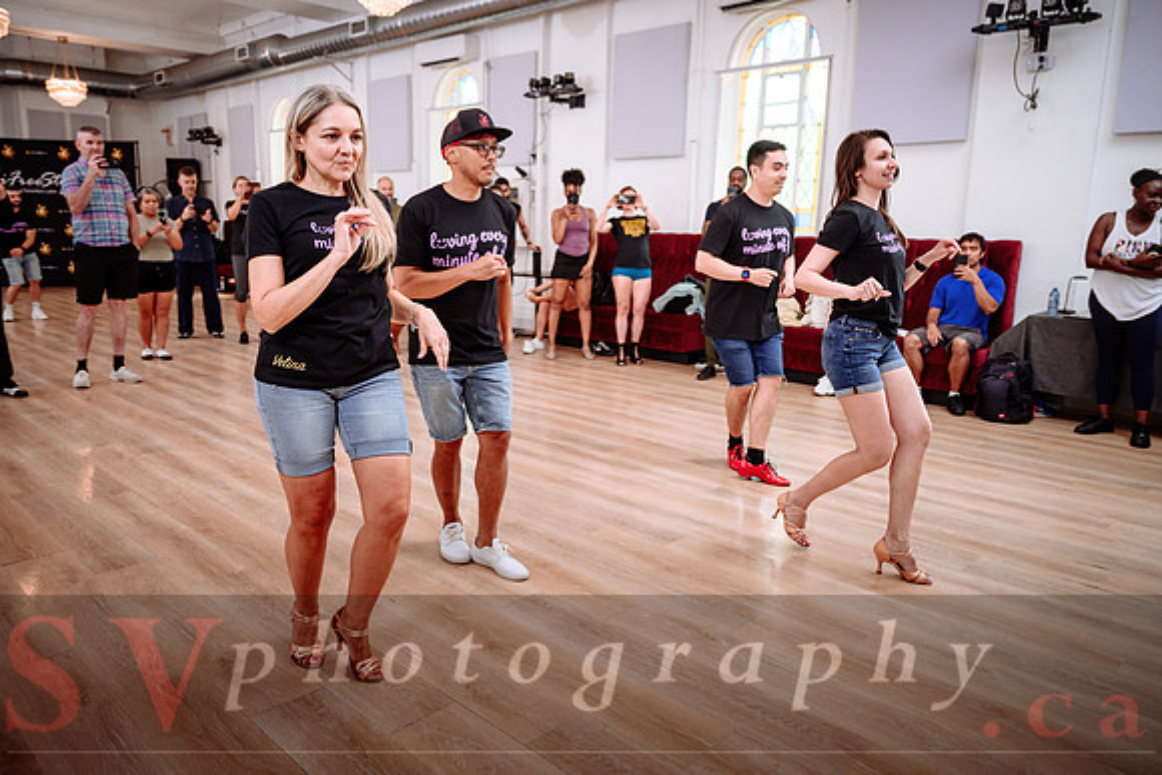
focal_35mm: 26
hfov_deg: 69.4
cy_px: 386
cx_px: 554
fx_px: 838
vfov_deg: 49.7
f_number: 2.8
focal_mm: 24
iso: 1000
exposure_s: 1/250
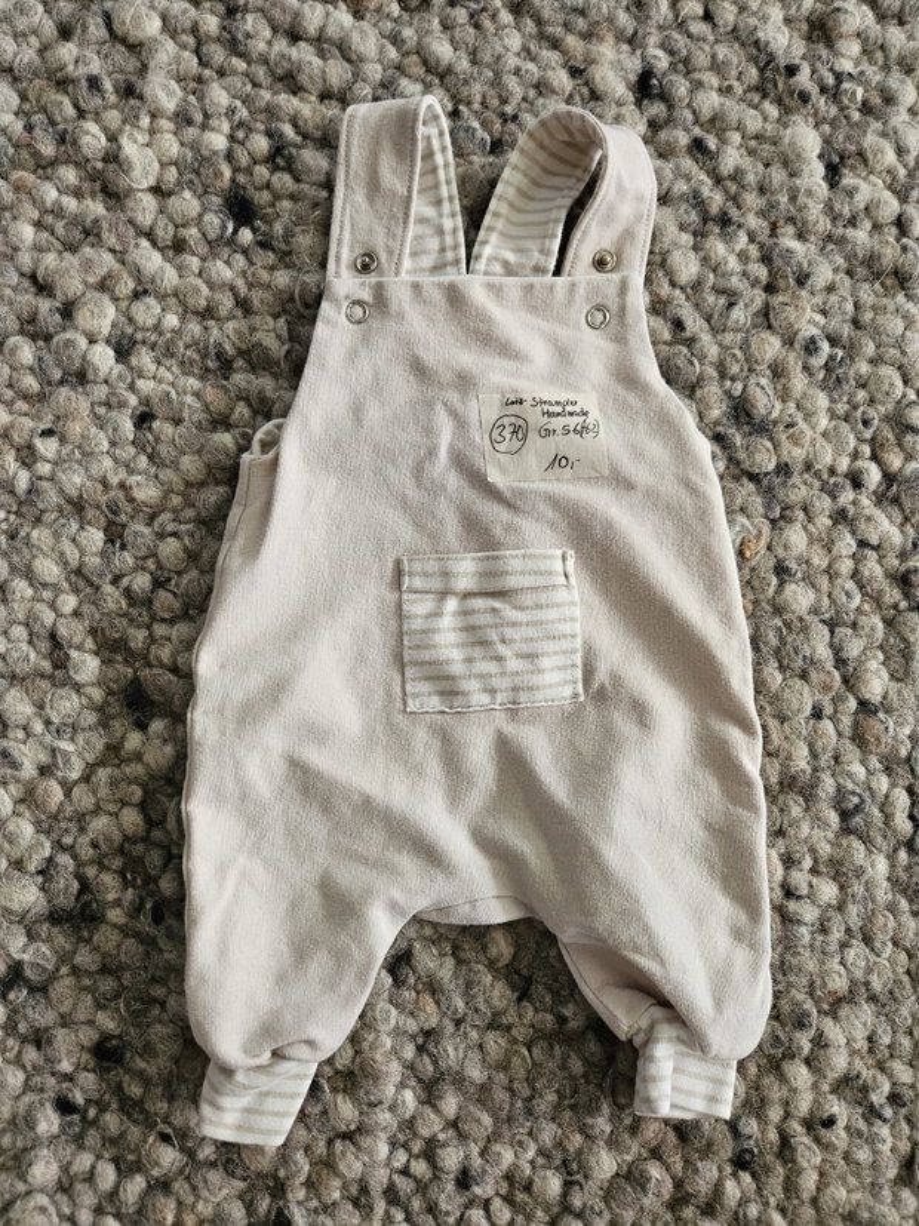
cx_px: 460
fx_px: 814
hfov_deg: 58.9
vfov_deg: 73.9
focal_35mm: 23
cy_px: 613
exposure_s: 1/100
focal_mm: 5.4
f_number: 1.8
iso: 250
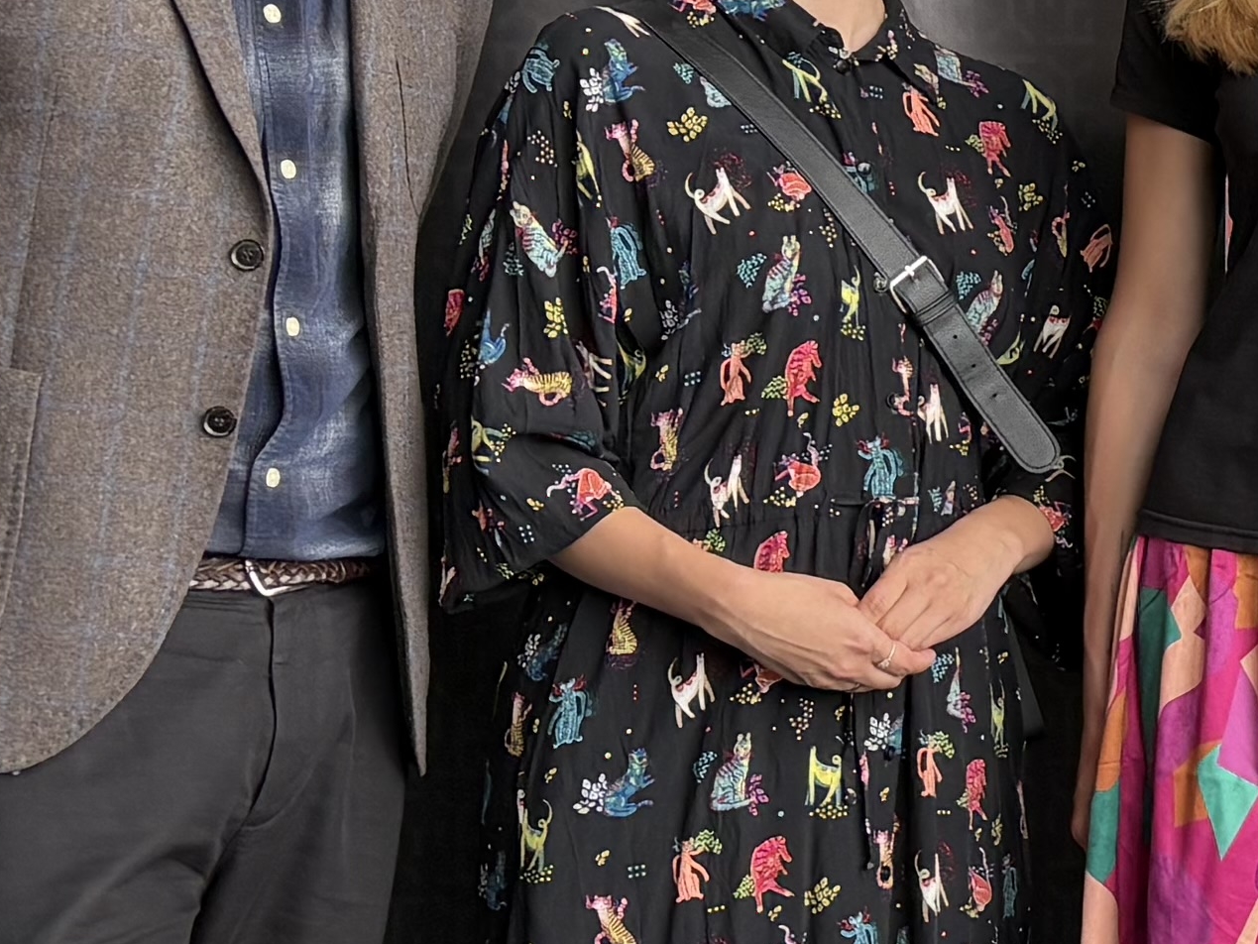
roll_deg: -1.6
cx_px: 2198
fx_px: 4252
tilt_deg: -1.5
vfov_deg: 12.7
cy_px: 377
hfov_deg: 14.9
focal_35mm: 117
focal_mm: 5.96
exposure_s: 1/122
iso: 80
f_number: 1.6
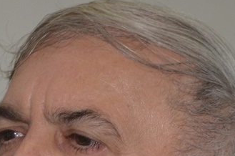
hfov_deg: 5.2
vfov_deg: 3.4
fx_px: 2584
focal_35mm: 397
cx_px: 89
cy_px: 234
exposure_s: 1/60
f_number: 5.3
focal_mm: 85
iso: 640
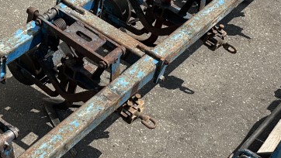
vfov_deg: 16.3
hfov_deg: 28.1
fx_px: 552
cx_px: 68
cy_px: 107
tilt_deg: -45.3
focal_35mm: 74
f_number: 1.78
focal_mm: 6.86
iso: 80
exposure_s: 1/4348
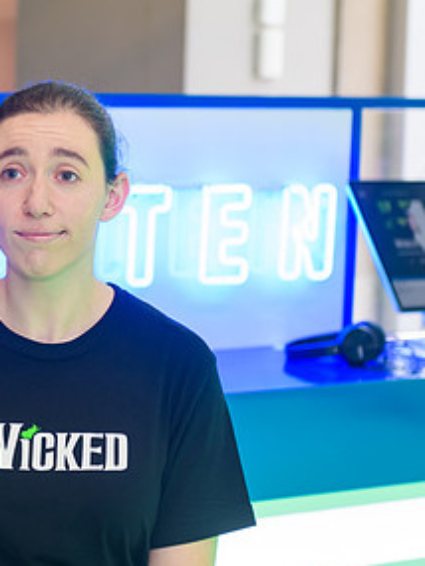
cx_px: 48
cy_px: 213
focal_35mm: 137
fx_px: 2241
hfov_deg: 10.8
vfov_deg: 14.4
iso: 400
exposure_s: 1/125
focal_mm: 70
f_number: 3.2
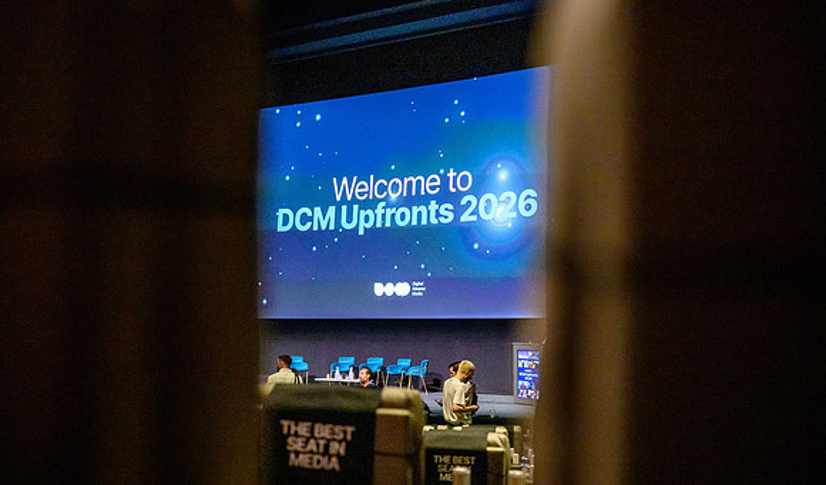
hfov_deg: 53.3
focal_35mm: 37
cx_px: 413
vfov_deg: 32.9
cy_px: 224
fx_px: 822
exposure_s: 1/320
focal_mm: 35
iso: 9000
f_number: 2
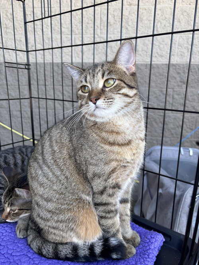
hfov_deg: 53.0
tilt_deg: -11.5
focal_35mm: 26
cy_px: 132
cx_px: 100
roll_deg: -1.2
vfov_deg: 67.3
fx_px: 199
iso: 40
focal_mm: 5.96
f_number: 1.6
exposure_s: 1/121
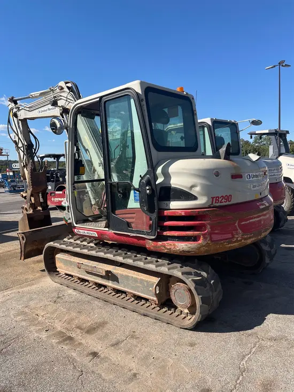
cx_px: 147
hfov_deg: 53.1
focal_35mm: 26
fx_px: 294
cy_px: 196
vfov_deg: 67.3
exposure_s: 1/2899
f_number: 1.6
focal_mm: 5.1
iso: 50
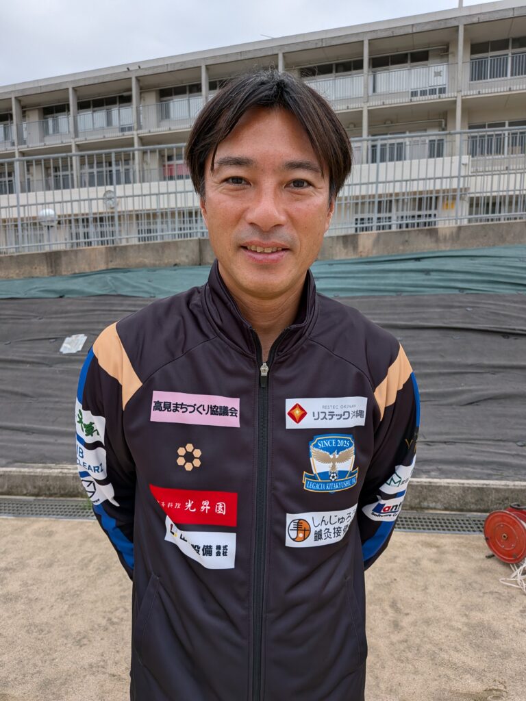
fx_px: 486
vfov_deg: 71.6
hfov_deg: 56.8
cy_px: 350
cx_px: 263
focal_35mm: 24
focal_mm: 4.53
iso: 30
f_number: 1.7
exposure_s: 1/1433
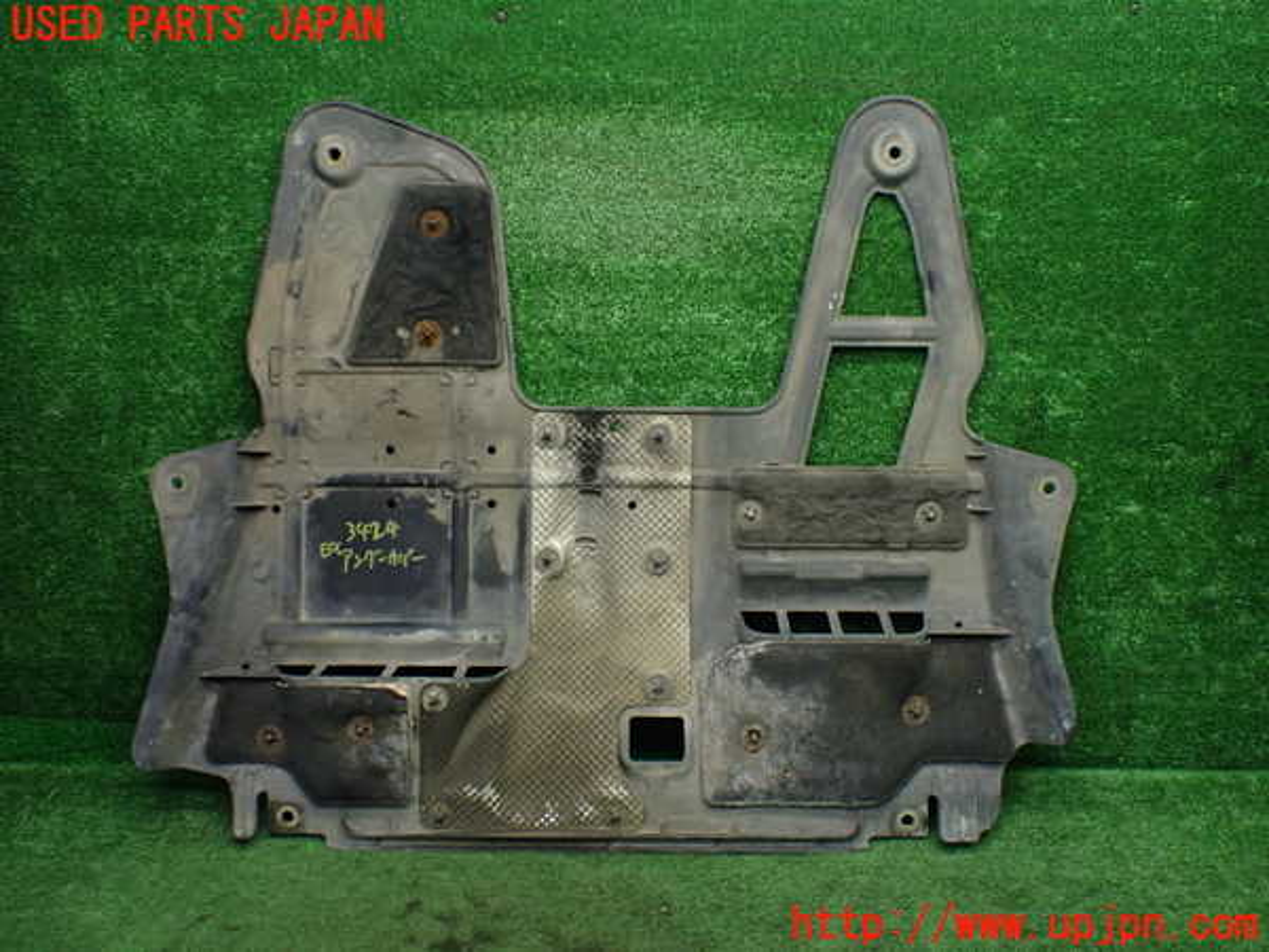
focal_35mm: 30
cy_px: 476
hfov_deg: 60.0
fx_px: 1100
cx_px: 634
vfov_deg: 46.8
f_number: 2.3
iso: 400
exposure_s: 1/125
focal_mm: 5.4
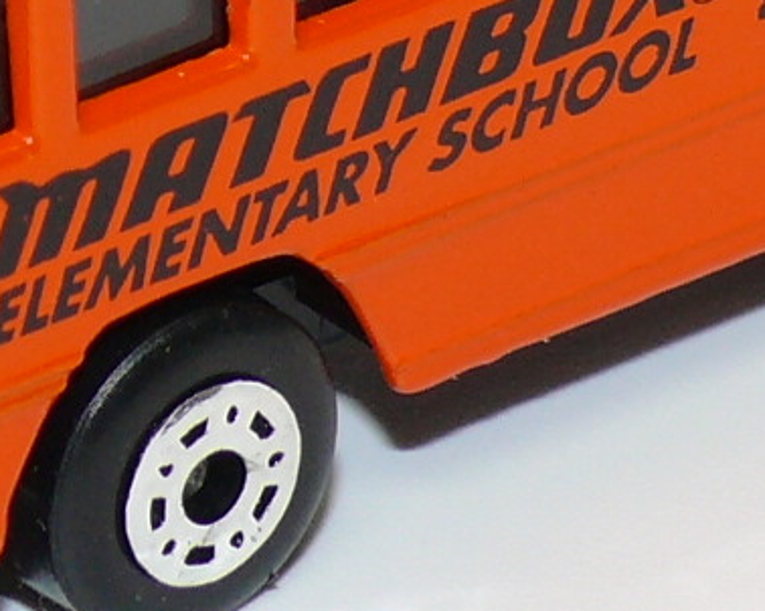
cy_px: -265
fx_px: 9165
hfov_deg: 4.8
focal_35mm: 405
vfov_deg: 3.8
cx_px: 431
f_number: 4
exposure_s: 1/30
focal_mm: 13.2
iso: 100
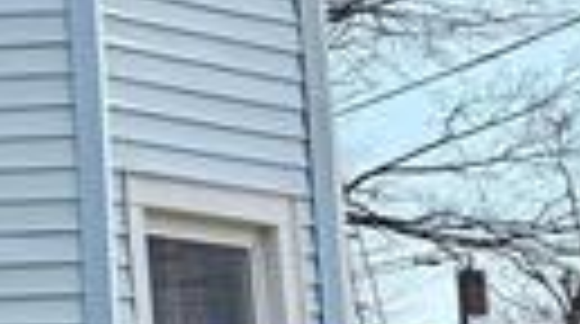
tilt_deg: +9.1
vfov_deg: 7.7
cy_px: 207
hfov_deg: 12.4
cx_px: -513
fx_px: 2395
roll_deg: +2.1
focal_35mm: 156
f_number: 1.78
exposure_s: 1/5319
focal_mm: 6.76
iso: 100
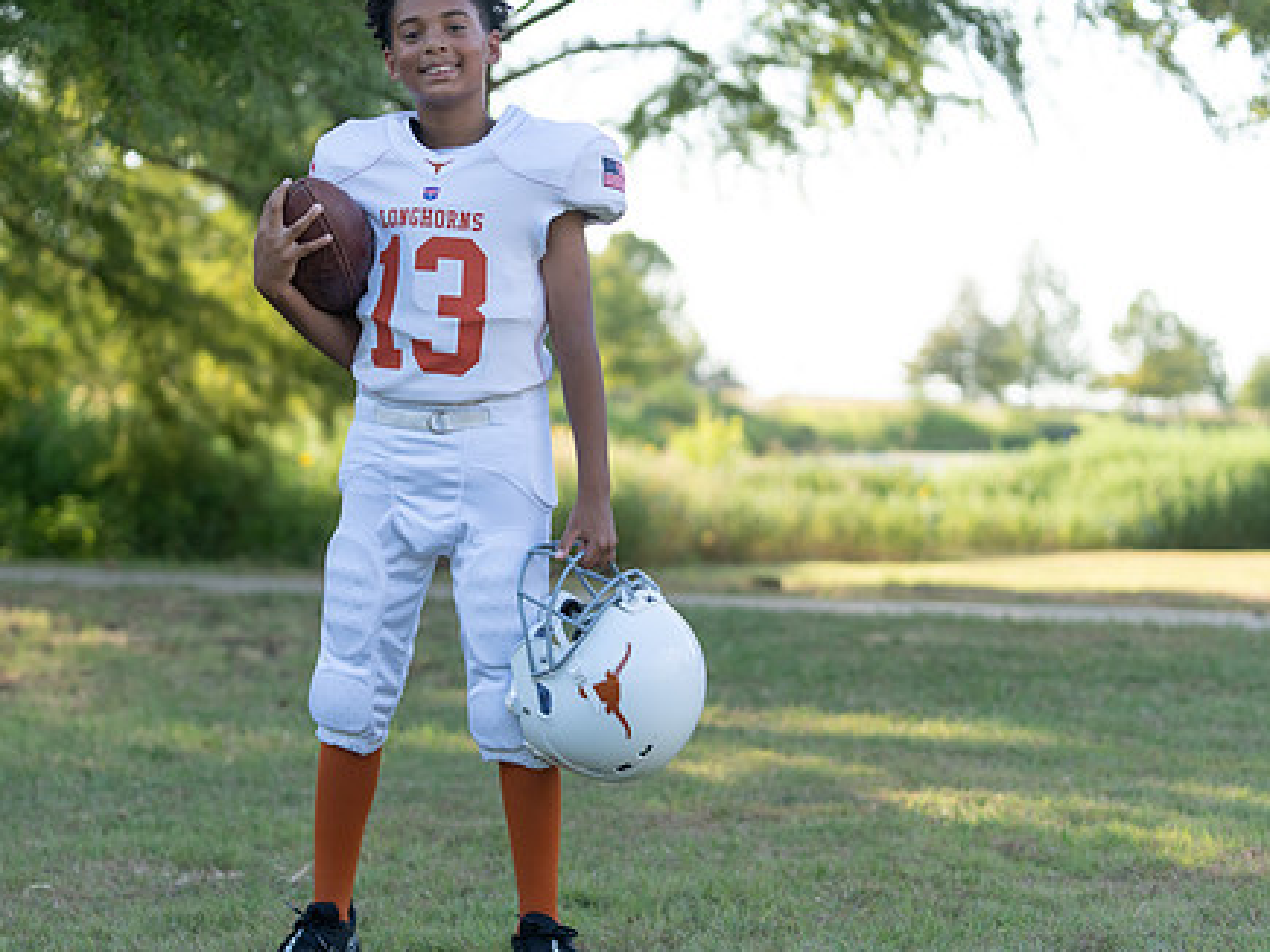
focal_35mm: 103
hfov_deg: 19.0
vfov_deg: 14.4
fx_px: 3778
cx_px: 441
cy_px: 429
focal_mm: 70
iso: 125
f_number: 2.8
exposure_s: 1/400
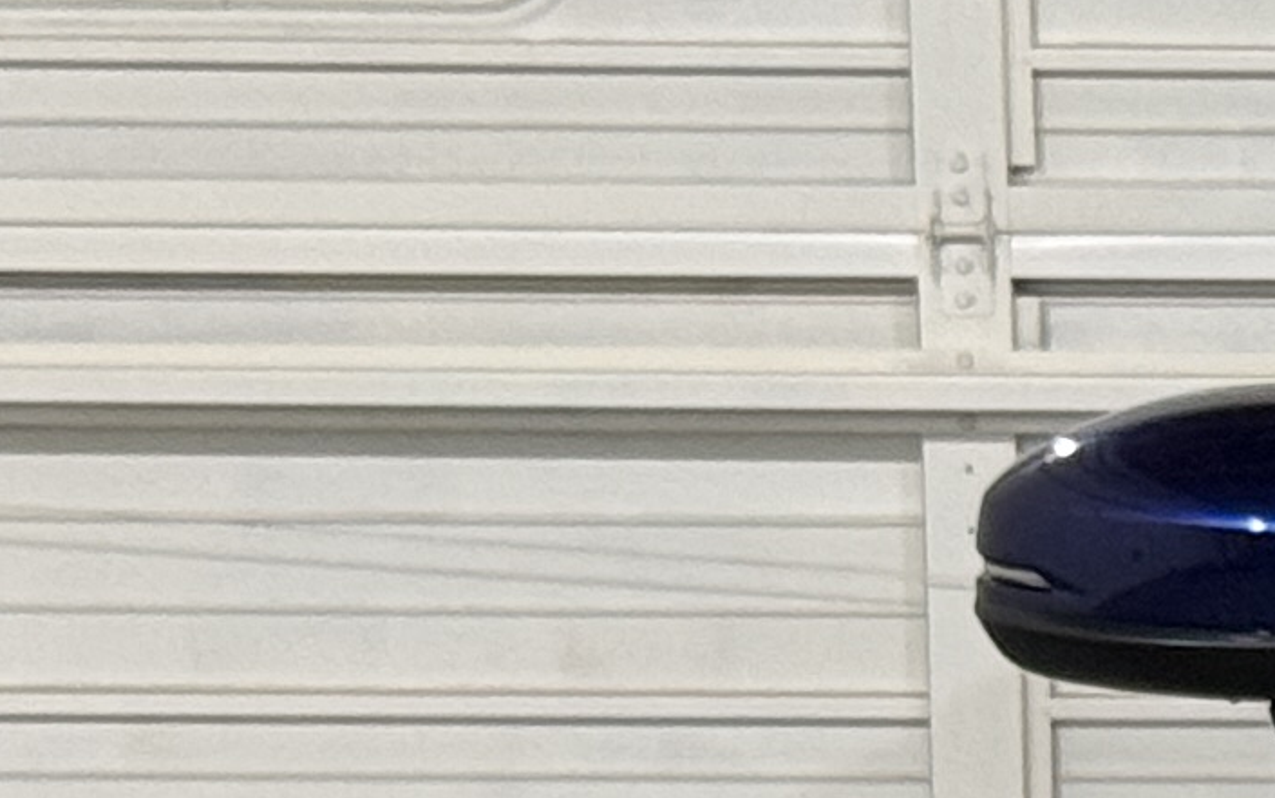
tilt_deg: -7.2
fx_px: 10114
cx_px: 2989
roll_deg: +0.0
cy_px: 1408
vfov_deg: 4.5
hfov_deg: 6.8
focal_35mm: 291
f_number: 1.78
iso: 125
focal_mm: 6.76
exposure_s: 1/60
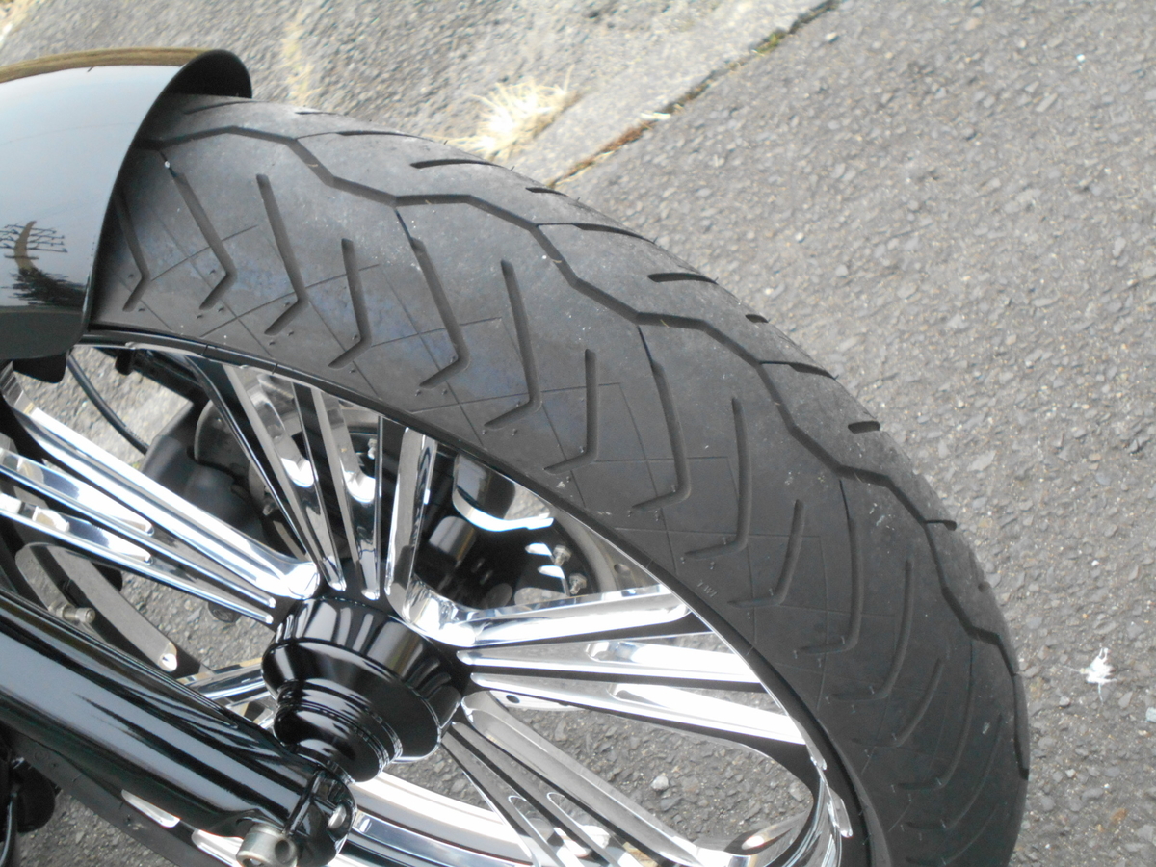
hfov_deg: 38.2
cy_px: 434
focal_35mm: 50
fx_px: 1670
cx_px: 578
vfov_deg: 29.1
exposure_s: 1/250
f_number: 4.5
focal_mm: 8.8
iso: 360
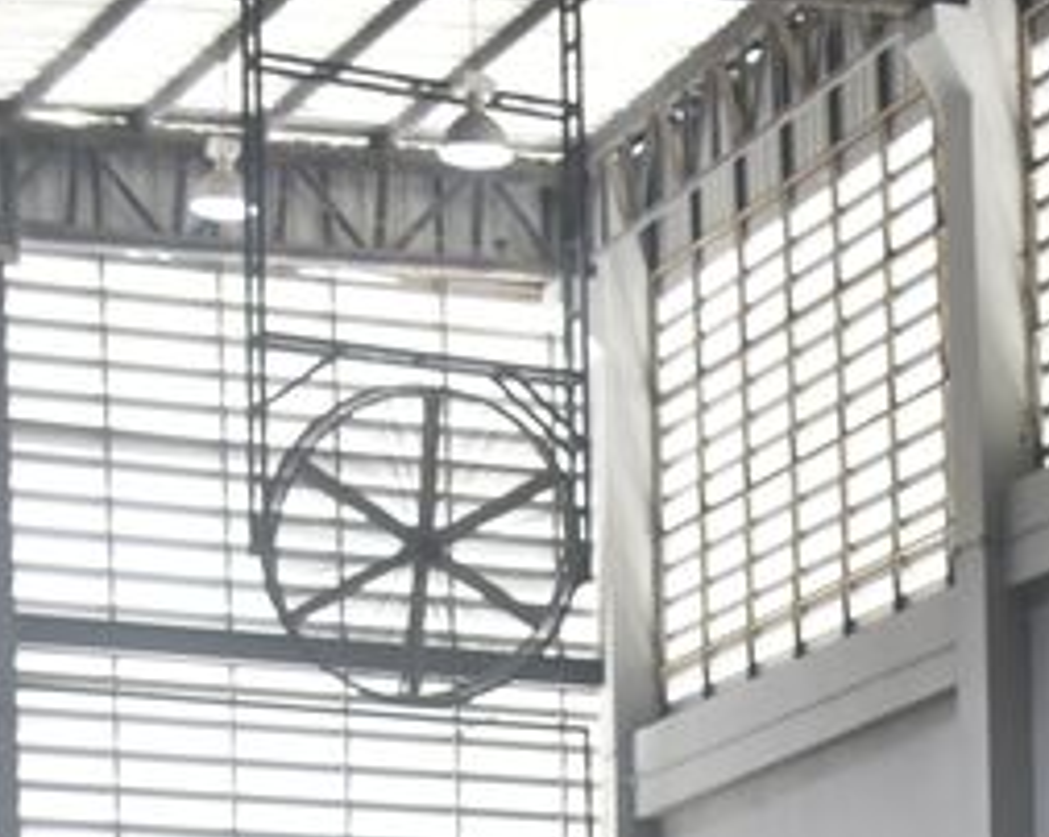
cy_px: 1260
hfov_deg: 13.1
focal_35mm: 142
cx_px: 1356
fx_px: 4405
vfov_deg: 10.5
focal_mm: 34
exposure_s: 1/50
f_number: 4.5
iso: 2000
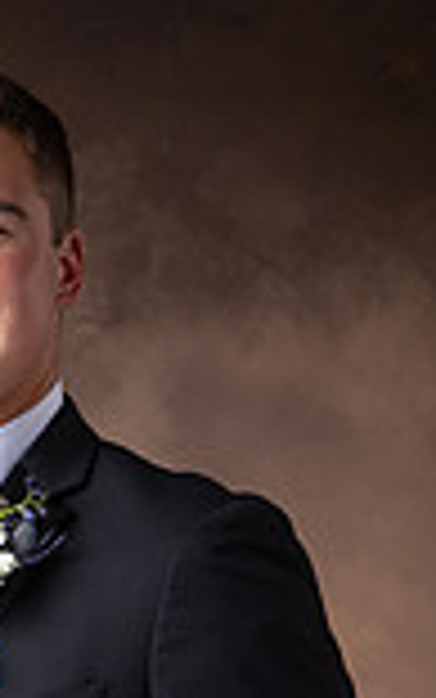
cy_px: 950
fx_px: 5128
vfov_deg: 7.7
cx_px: -31
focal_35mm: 270
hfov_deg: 4.9
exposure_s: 1/125
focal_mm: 91
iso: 100
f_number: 7.1
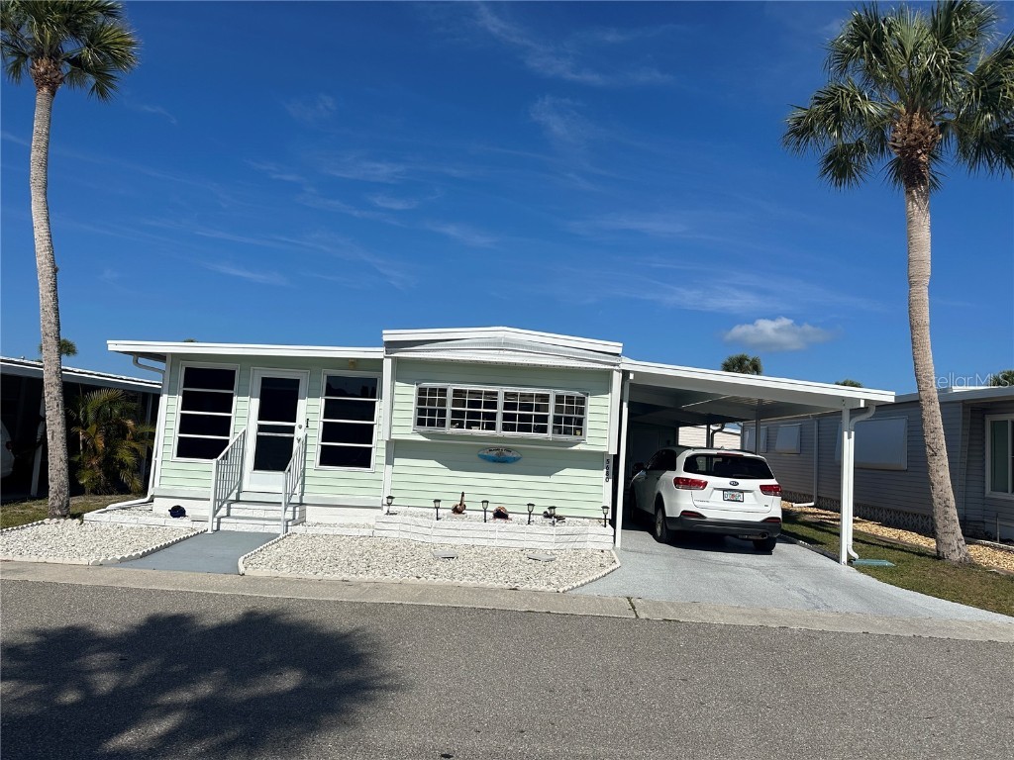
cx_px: 507
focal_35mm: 24
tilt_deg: +6.1
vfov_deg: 56.8
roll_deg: -4.1
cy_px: 380
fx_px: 703
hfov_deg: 71.6
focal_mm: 6.86
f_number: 1.78
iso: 80
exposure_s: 1/13699
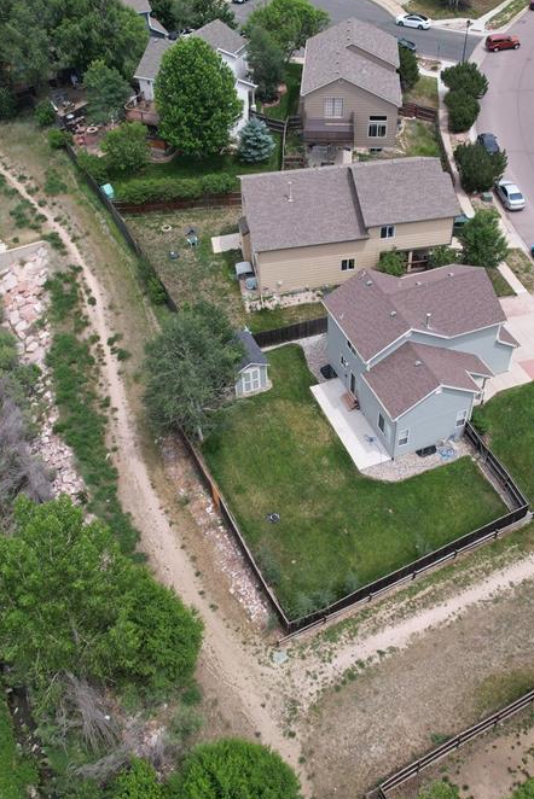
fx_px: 756
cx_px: 300
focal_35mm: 34
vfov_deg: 55.8
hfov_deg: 38.9
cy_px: 403
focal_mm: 8.38
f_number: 2.8
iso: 100
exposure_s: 1/30
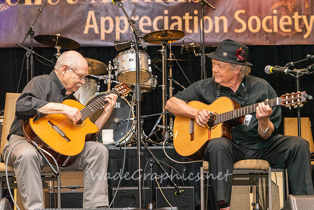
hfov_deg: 21.7
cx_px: 149
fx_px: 819
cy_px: 101
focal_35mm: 94
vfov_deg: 14.6
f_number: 6.3
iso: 6400
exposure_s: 1/200
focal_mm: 85
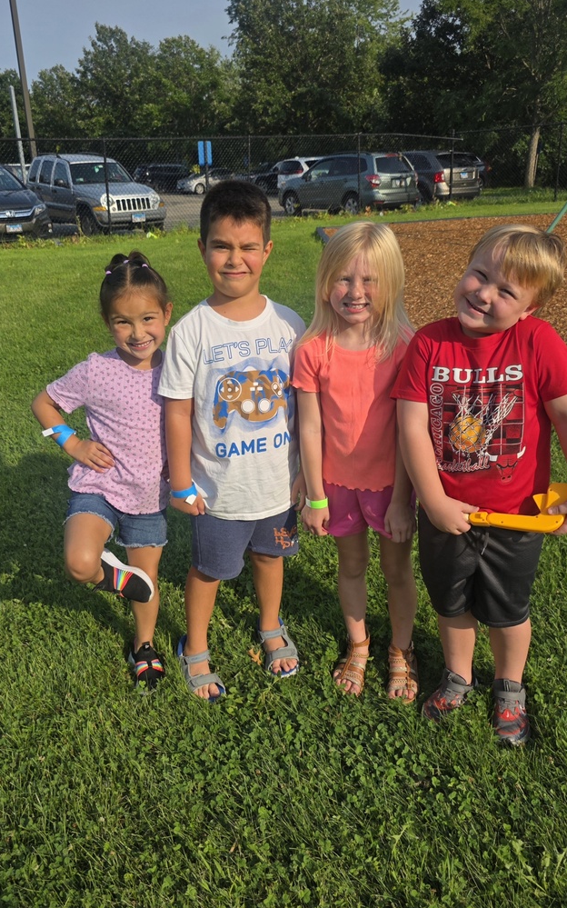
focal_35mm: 25
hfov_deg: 49.2
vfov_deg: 72.5
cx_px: 314
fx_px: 618
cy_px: 444
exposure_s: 1/10000
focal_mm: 6.3
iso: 80
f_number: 1.7
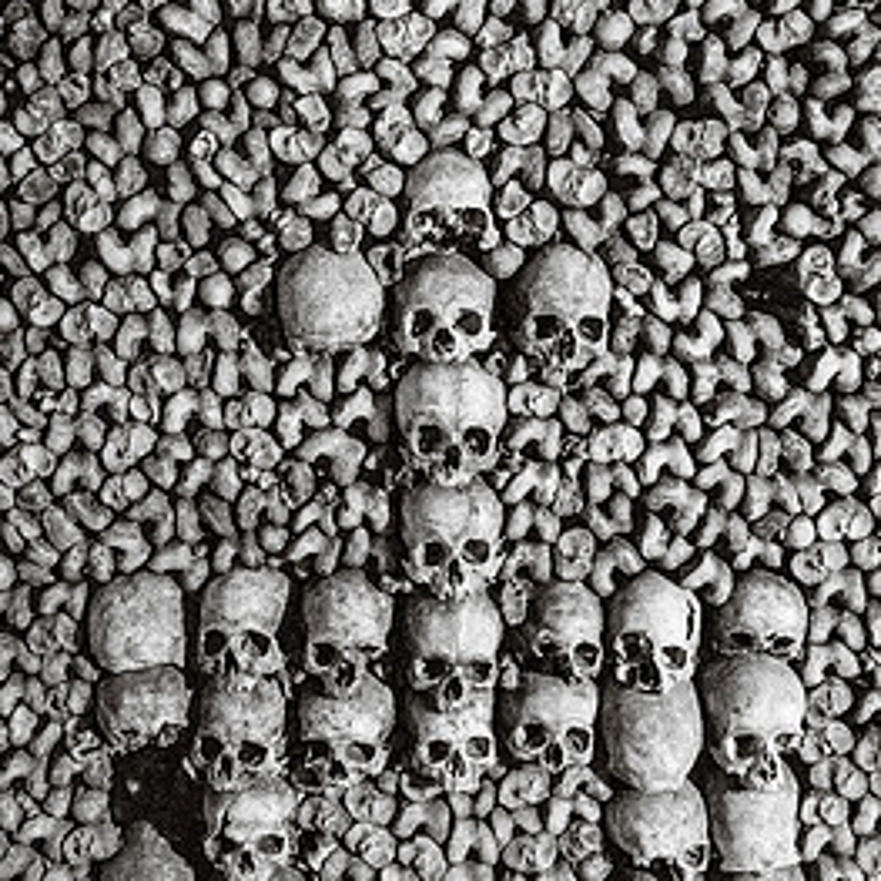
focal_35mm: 45
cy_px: 350
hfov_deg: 37.6
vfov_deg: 37.4
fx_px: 1296
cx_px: 439
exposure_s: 1/50
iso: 12800
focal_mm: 24
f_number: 1.4
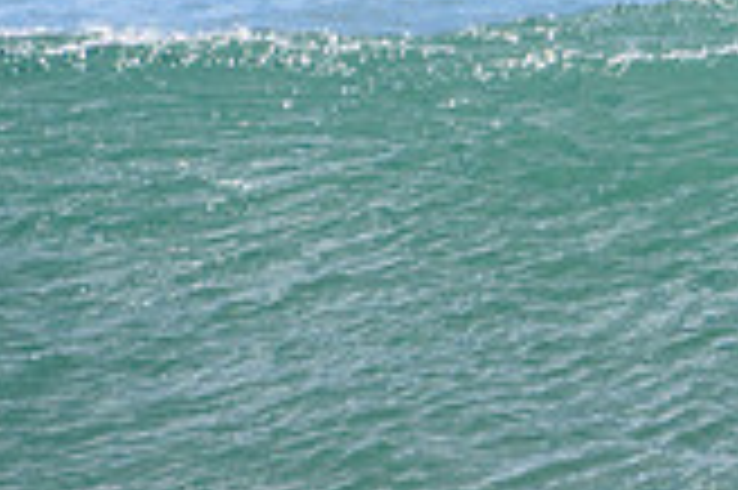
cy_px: 366
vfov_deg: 0.5
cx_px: 1220
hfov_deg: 0.8
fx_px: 54311
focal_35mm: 2652
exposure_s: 1/2000
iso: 280
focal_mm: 500
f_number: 5.6
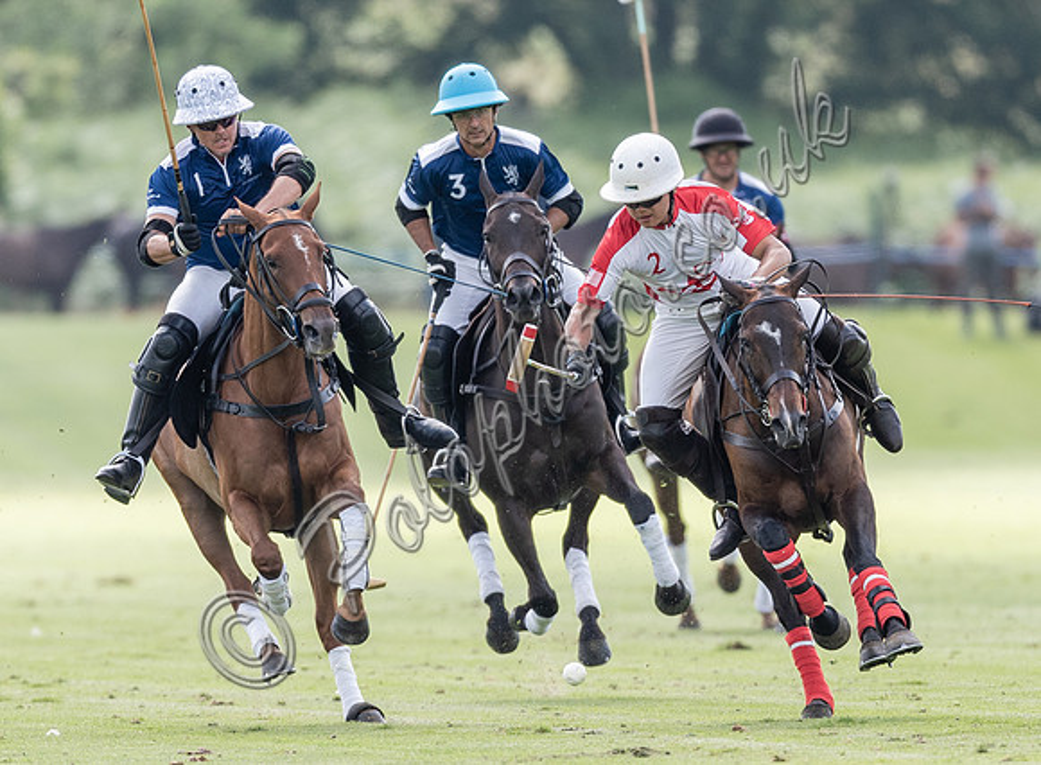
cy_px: 430
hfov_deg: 1.8
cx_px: 561
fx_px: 32885
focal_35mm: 1102
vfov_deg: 1.3
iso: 400
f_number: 4
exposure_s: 1/2000
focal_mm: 500
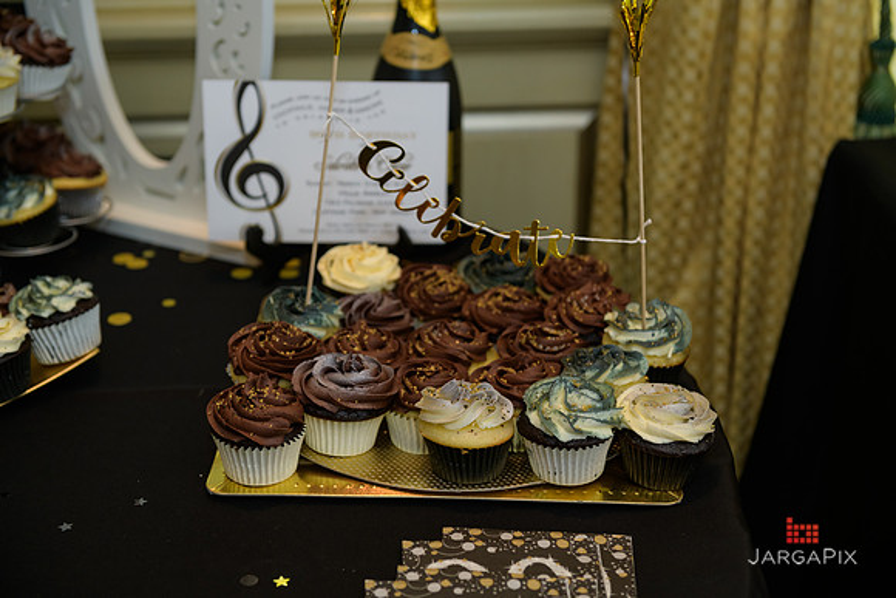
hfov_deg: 36.2
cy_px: 299
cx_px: 448
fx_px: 1369
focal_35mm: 55
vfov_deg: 24.6
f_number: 3.2
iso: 800
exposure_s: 1/125
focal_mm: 55
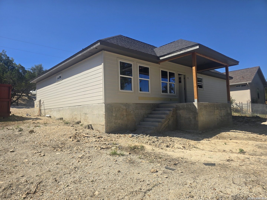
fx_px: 177
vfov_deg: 58.9
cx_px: 134
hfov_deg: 73.9
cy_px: 100
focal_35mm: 23
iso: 12
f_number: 1.7
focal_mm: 6.3
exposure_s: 1/950
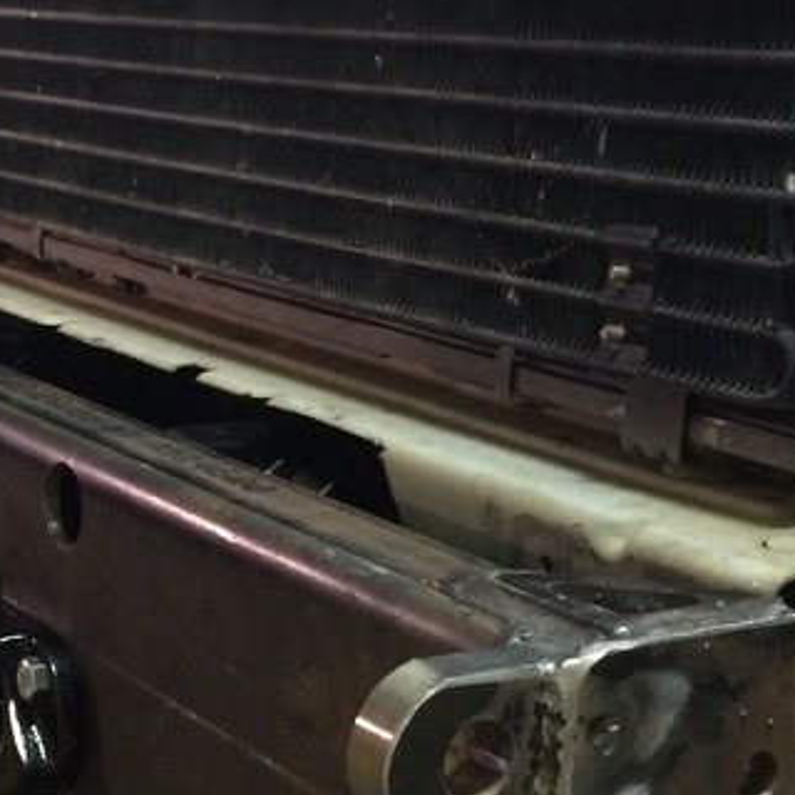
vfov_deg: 21.1
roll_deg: +0.4
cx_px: 216
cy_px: 457
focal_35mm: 82
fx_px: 2131
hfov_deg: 21.0
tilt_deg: -14.2
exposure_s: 1/17
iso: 320
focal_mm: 4.15
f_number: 2.2
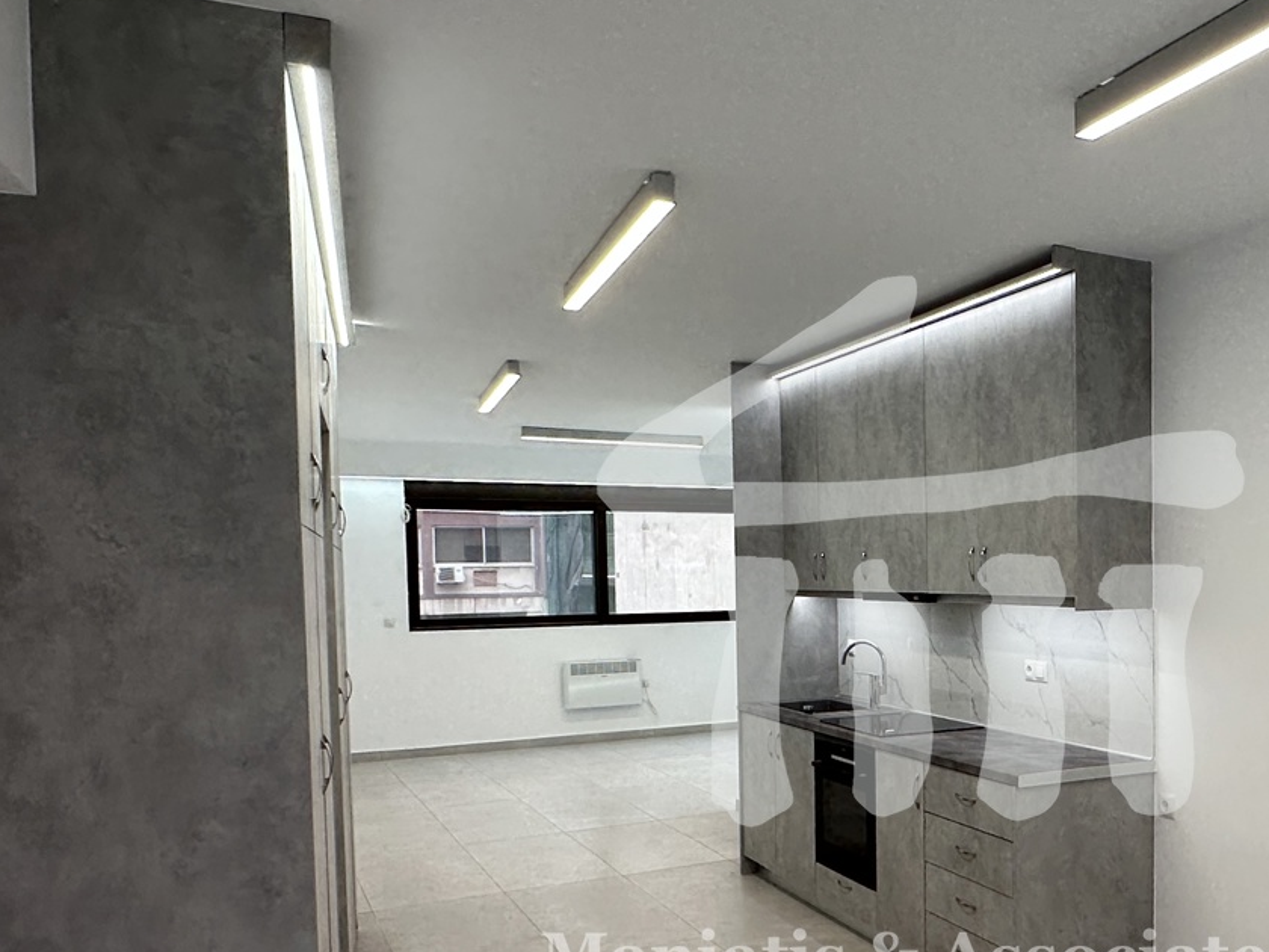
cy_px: 630
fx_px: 1173
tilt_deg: -2.6
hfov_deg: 54.7
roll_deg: +0.6
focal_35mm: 32
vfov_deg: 43.6
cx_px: 917
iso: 50
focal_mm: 2.22
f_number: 2.2
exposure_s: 1/100
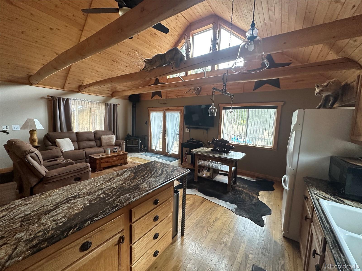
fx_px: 146
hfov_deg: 102.1
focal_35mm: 14
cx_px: 181
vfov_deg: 85.7
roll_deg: -2.1
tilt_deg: -5.8
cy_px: 136
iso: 320
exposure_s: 1/96
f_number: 2.2
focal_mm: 2.22
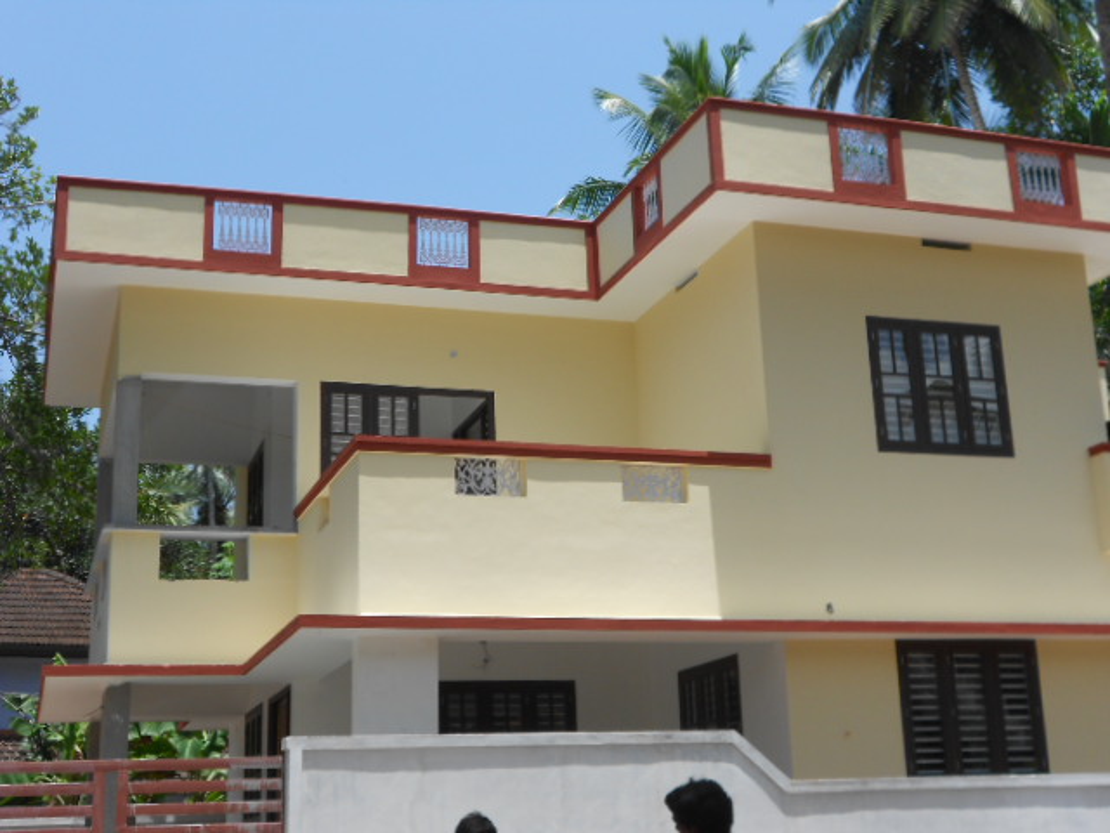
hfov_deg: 38.9
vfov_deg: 29.7
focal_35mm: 49
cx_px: 555
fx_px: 1571
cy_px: 416
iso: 80
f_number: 4.5
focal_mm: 9
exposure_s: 1/500
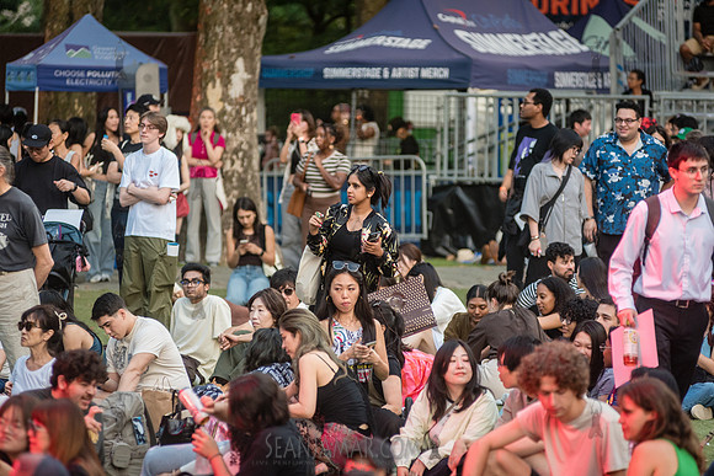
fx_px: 3995
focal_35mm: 201
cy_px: 238
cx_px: 357
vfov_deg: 6.8
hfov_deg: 10.2
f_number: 4
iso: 2000
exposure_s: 1/500
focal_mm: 200
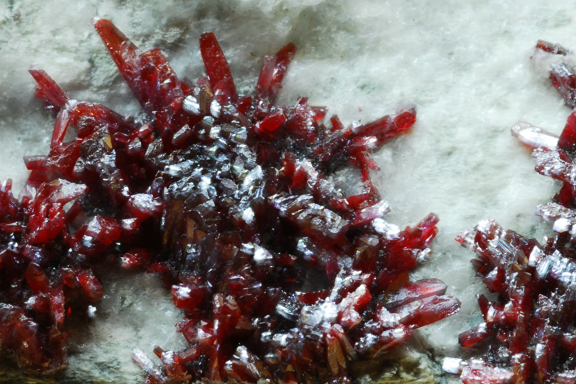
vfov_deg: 6.5
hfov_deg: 9.7
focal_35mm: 213
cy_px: 218
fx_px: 3403
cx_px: 212
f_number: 40
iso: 100
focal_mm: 105
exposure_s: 3
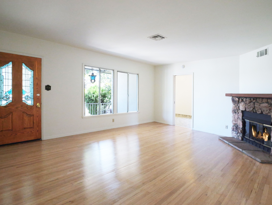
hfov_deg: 87.7
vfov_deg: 71.7
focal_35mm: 18
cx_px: 136
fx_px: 142
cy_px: 102
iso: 3200
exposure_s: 1/125
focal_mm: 9
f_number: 8
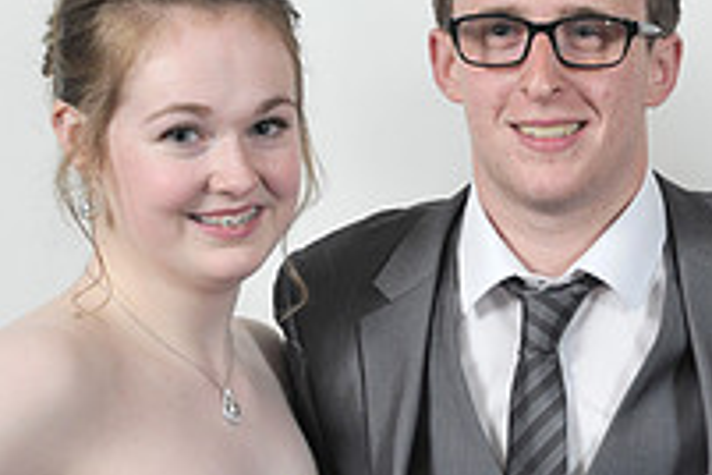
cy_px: 308
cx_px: 570
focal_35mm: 167
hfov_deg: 12.3
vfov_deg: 8.2
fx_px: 3303
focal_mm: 58
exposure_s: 1/160
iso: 1000
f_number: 7.1
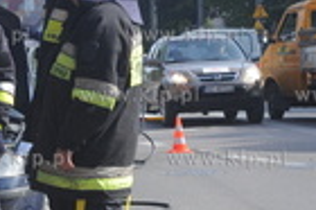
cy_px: 187
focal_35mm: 171
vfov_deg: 8.0
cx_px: -124
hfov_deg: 11.6
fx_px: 1499
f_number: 10
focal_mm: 40
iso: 800
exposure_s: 1/640
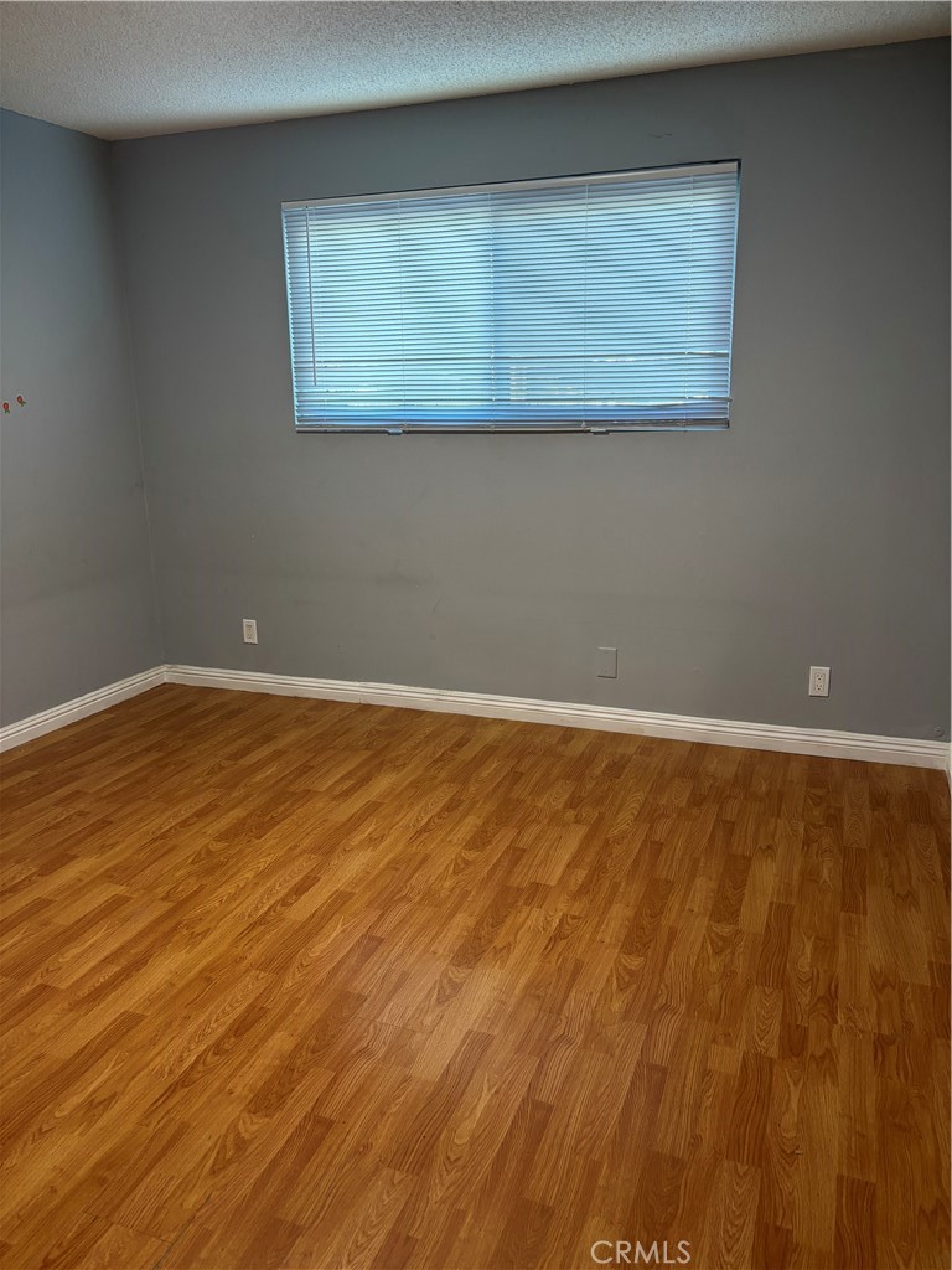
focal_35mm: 26
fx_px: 953
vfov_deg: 67.3
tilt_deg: -15.1
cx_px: 476
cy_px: 635
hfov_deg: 53.1
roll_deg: -0.2
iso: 160
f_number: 1.6
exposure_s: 1/60
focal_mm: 5.96
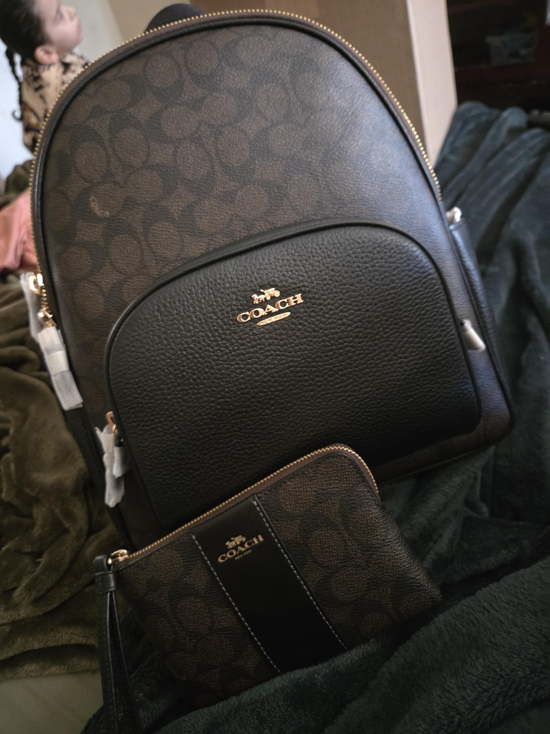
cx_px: 275
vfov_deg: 73.9
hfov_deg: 58.9
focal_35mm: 23
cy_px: 367
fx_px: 487
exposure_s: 1/15
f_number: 1.8
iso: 3200
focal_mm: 5.4
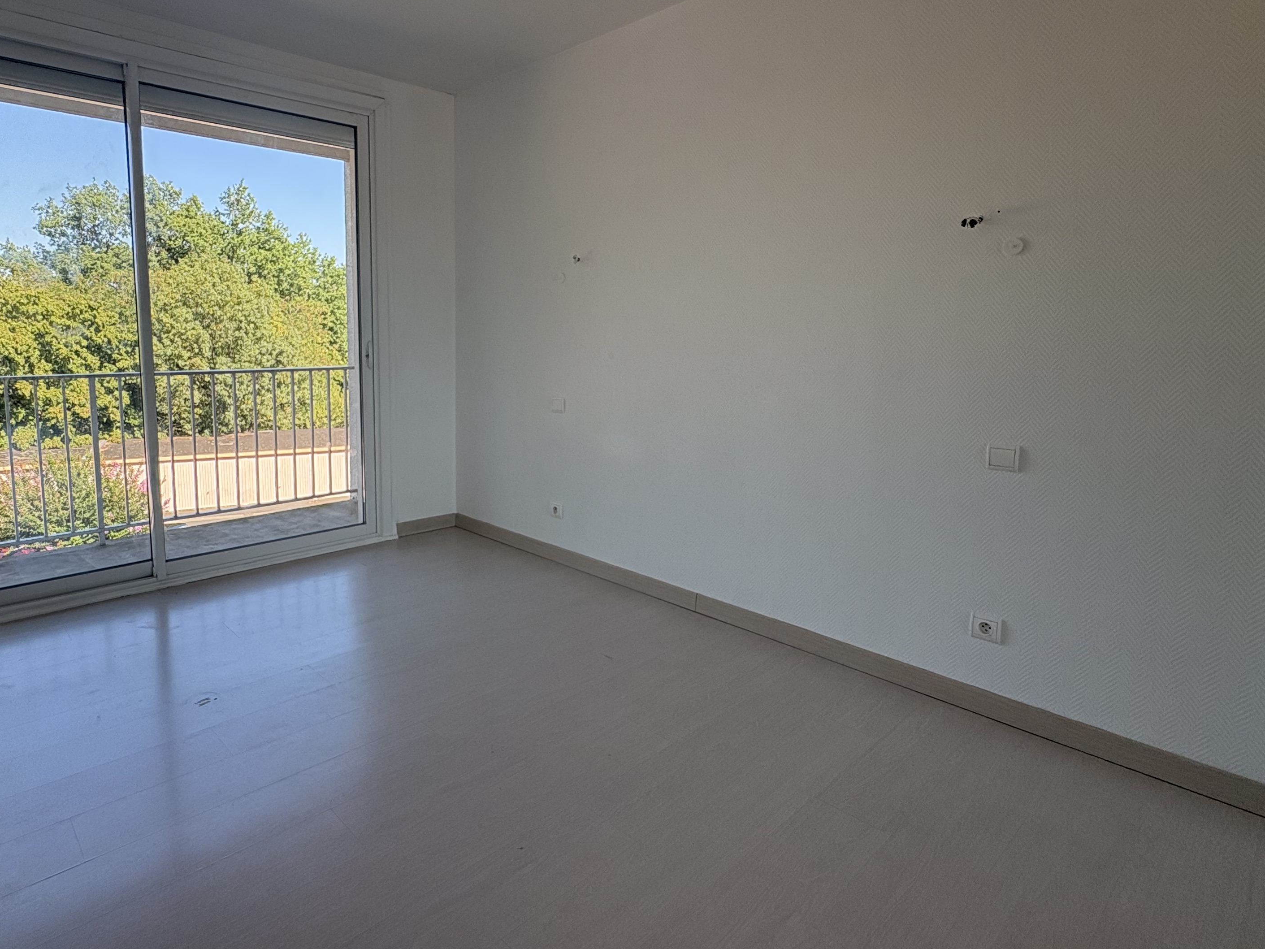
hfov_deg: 81.1
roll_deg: -0.1
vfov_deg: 65.8
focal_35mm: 20
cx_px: 528
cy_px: 417
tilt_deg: -7.4
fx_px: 731
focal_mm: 2.22
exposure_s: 1/321
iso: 64
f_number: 2.2
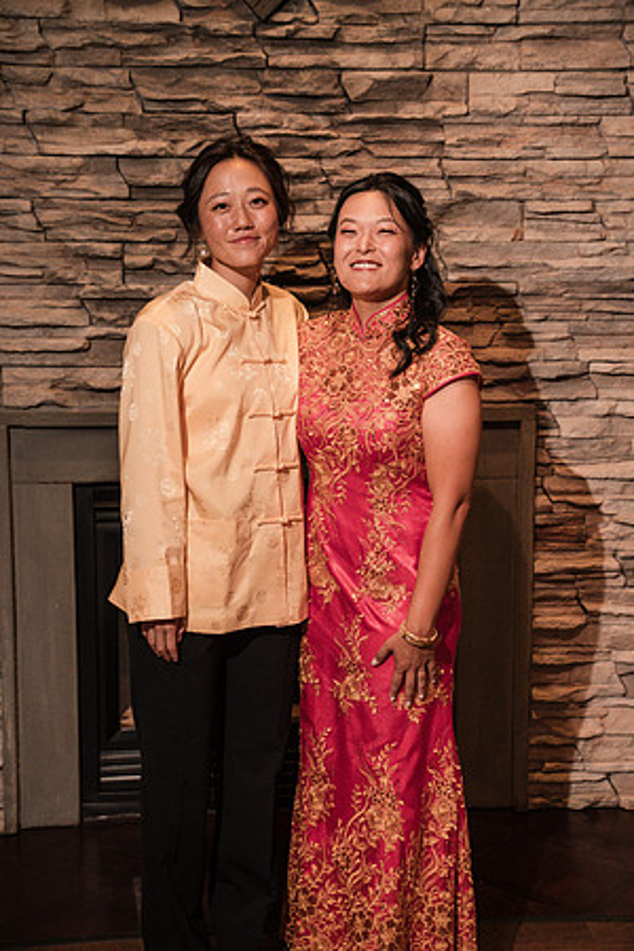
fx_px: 1453
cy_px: 476
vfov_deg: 36.2
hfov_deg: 24.6
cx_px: 317
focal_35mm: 55
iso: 2500
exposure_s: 1/160
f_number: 3.5
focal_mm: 55
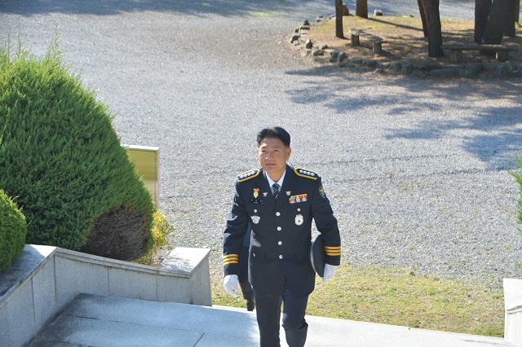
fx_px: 1087
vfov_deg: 18.2
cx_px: 261
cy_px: 174
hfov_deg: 27.0
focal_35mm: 75
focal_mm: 50
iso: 200
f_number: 4.8
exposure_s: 1/400
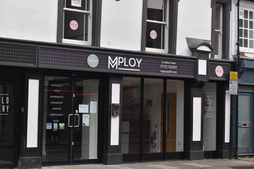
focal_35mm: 82
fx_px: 582
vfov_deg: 16.6
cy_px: 84
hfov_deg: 24.6
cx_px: 127
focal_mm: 55
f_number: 7.1
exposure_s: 1/250
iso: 200
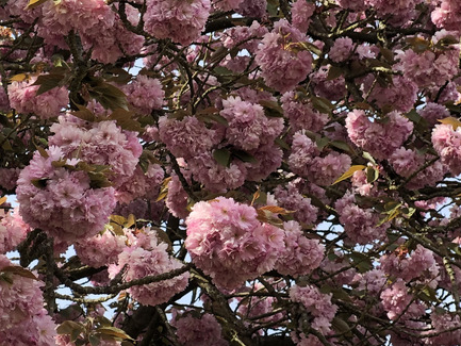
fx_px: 1918
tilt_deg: +25.2
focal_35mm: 144
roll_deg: -1.0
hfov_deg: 13.2
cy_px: 292
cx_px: -141
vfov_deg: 10.3
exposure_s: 1/264
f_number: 2.4
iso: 16
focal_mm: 6
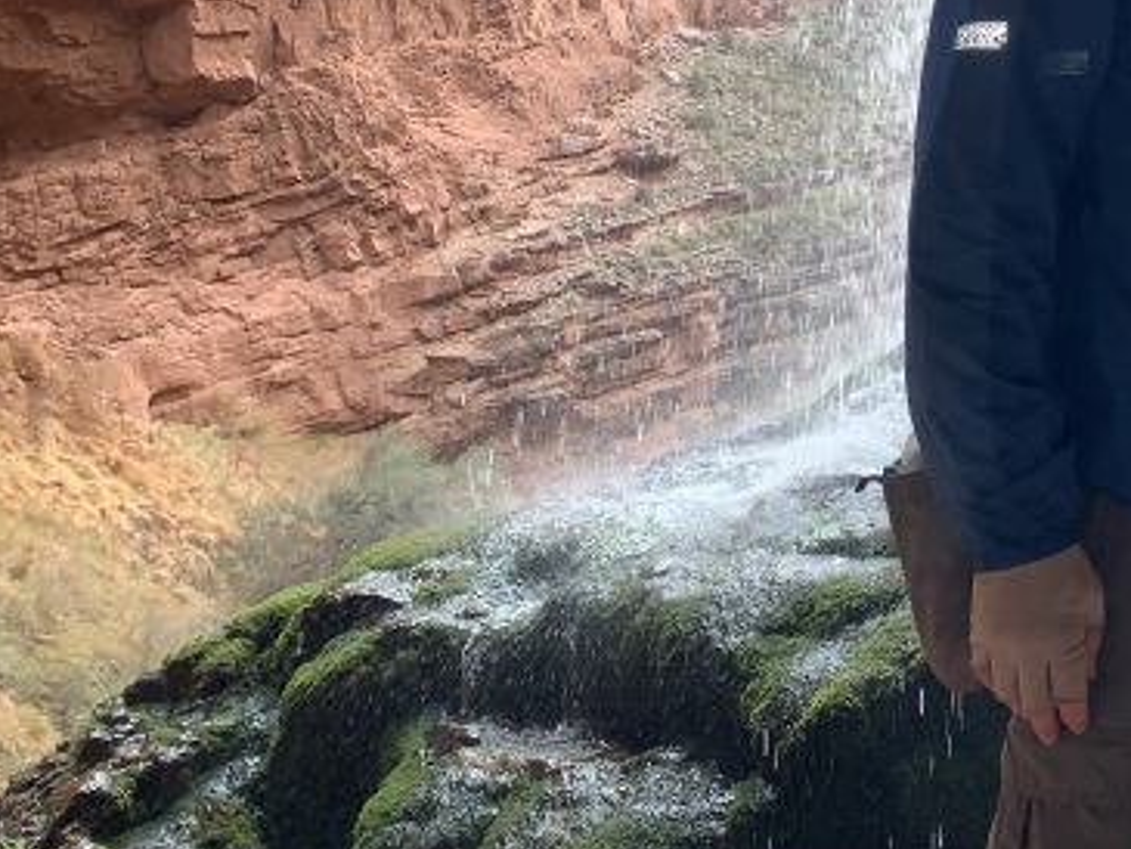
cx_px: 1208
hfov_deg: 30.6
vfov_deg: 24.6
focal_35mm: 57
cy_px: 28
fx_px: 1863
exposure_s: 1/213
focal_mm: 4.25
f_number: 1.8
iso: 64
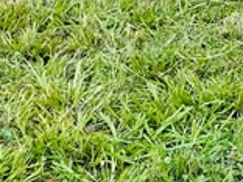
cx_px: 232
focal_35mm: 171
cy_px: -303
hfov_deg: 11.5
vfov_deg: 7.8
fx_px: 1200
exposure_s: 1/1225
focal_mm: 5.1
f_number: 1.6
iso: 50
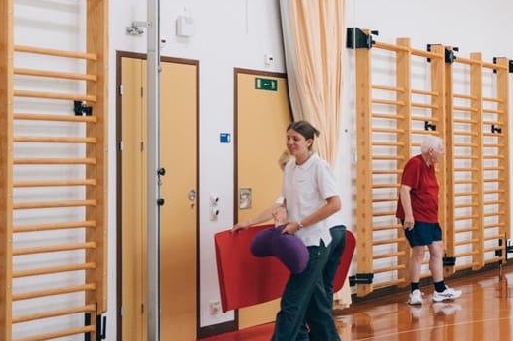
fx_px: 1225
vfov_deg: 15.9
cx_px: 737
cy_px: 142
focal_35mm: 86
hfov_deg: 20.7
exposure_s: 1/320
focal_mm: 28
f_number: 2
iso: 1000
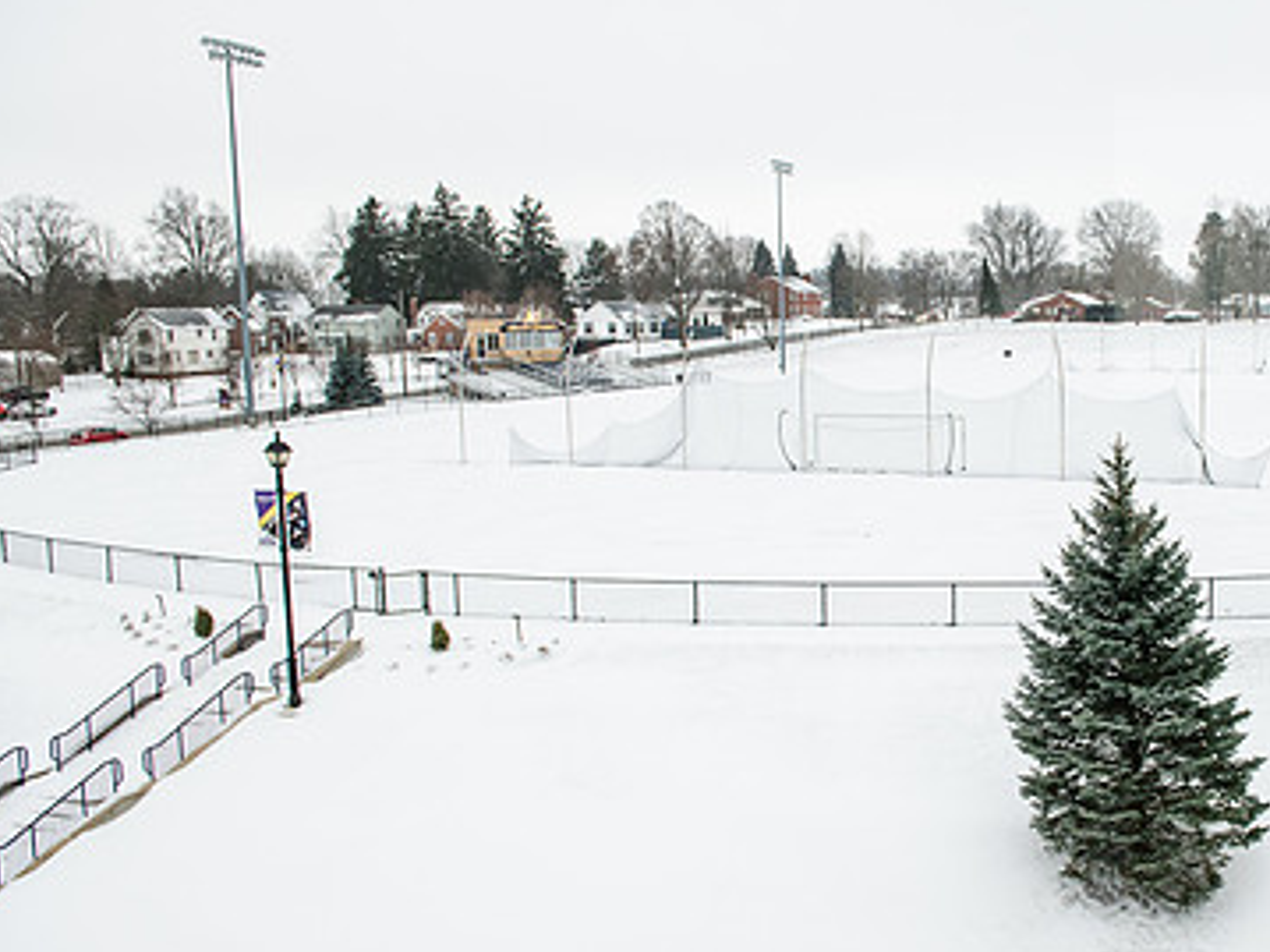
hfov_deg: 42.9
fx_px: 1540
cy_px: 522
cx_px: 1008
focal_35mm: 42
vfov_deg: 34.3
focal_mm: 27
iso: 400
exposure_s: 1/250
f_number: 5
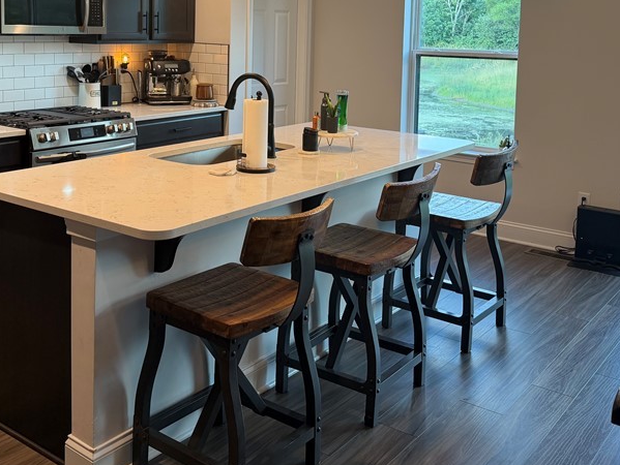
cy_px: 80
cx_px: 258
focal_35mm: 41
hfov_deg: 45.6
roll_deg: -0.2
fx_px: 735
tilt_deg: -3.5
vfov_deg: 33.9
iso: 160
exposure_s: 1/120
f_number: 1.78
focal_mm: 6.76
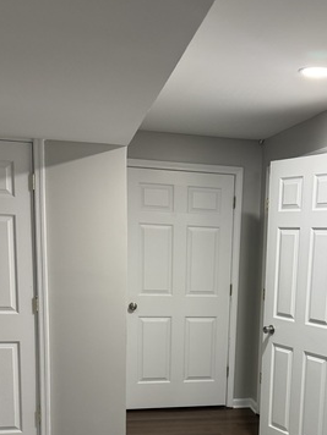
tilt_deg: -9.8
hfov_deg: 31.7
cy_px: 351
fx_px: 567
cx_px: 241
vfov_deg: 40.3
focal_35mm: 45
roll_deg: -2.7
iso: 200
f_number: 1.78
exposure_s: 1/60
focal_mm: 6.76
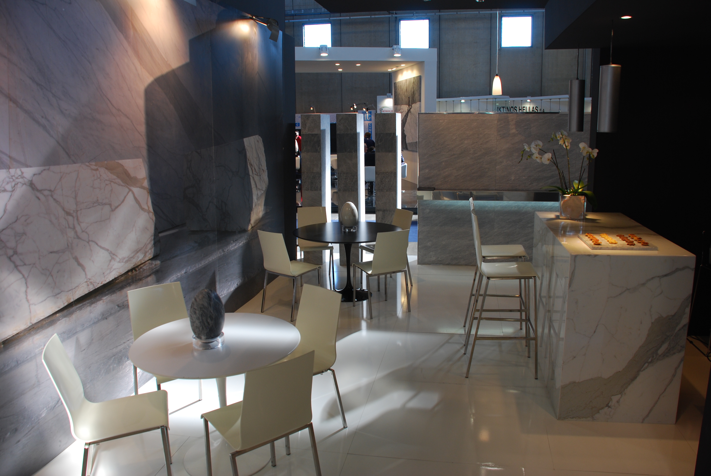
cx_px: 356
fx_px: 534
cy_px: 238
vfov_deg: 48.0
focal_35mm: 27
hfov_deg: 67.3
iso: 200
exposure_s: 1/60
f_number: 4.5
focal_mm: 18
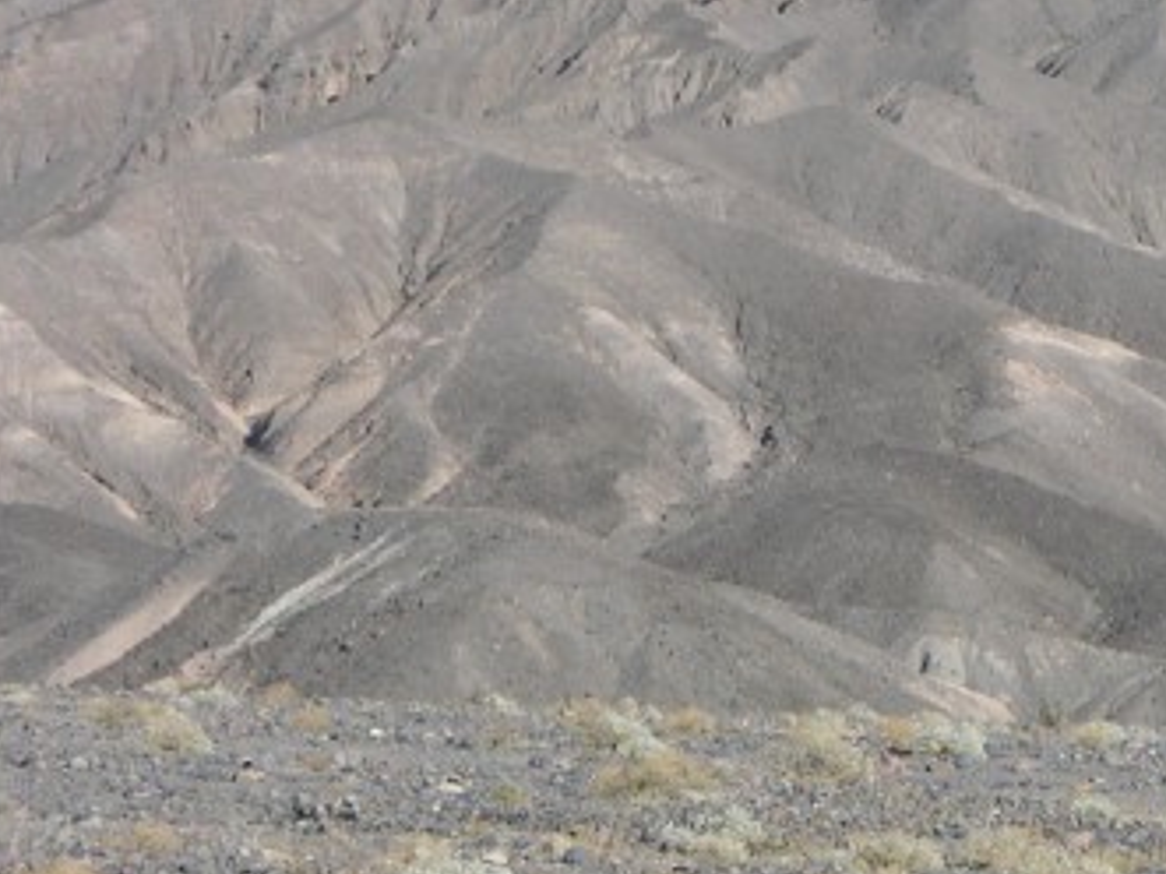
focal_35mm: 495
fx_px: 16667
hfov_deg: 4.0
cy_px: 275
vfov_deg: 3.0
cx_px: 1599
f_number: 5.6
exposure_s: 1/260
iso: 50
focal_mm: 41.1
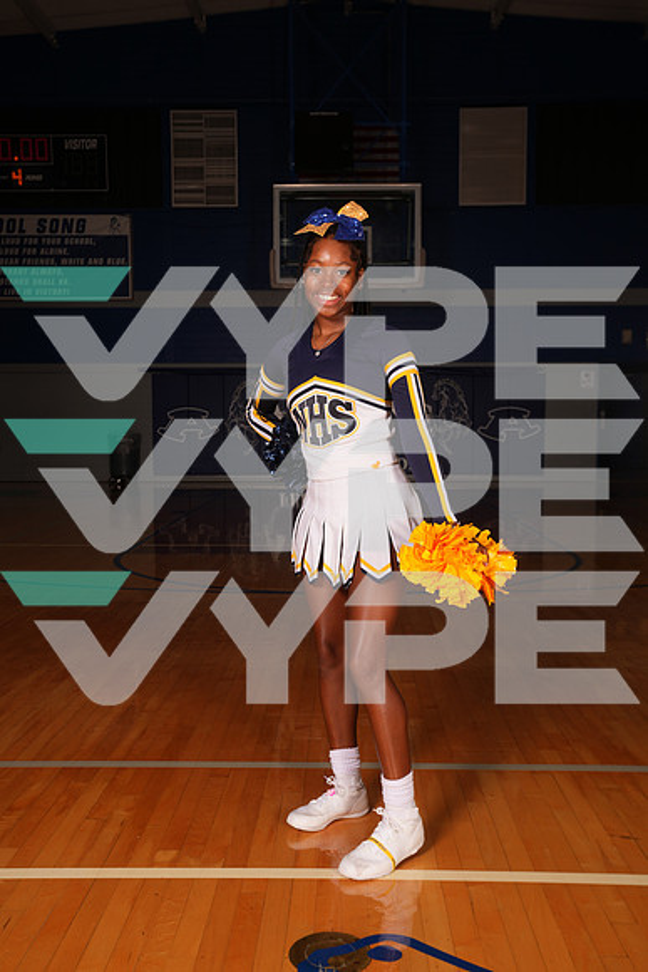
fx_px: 971
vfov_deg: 53.1
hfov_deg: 36.9
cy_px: 486
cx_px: 324
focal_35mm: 36
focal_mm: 36
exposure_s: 1/100
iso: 100
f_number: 6.3
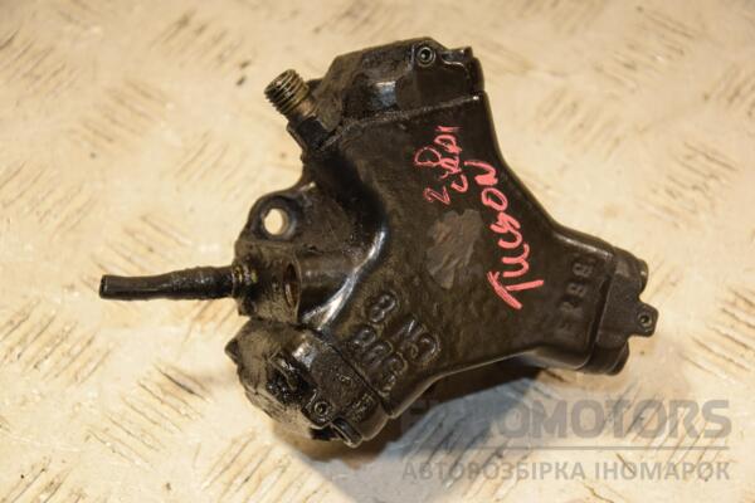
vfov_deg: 13.8
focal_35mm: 99
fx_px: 2076
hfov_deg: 20.6
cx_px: 378
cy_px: 252
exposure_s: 1/160
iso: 800
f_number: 5.3
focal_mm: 66
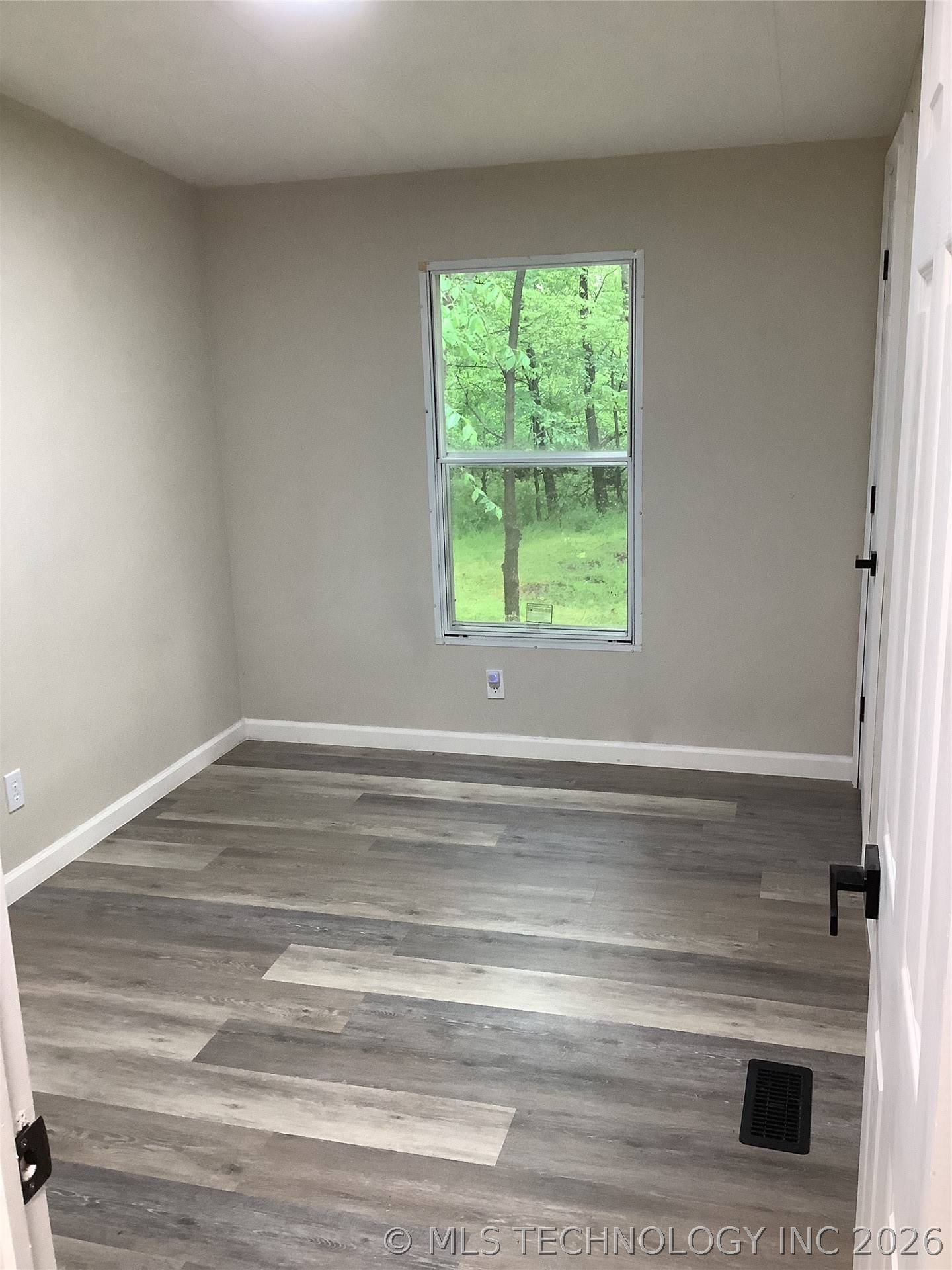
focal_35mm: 31
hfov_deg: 45.4
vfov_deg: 58.4
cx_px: 476
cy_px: 635
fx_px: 1137
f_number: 2.4
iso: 200
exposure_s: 1/60
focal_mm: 3.3
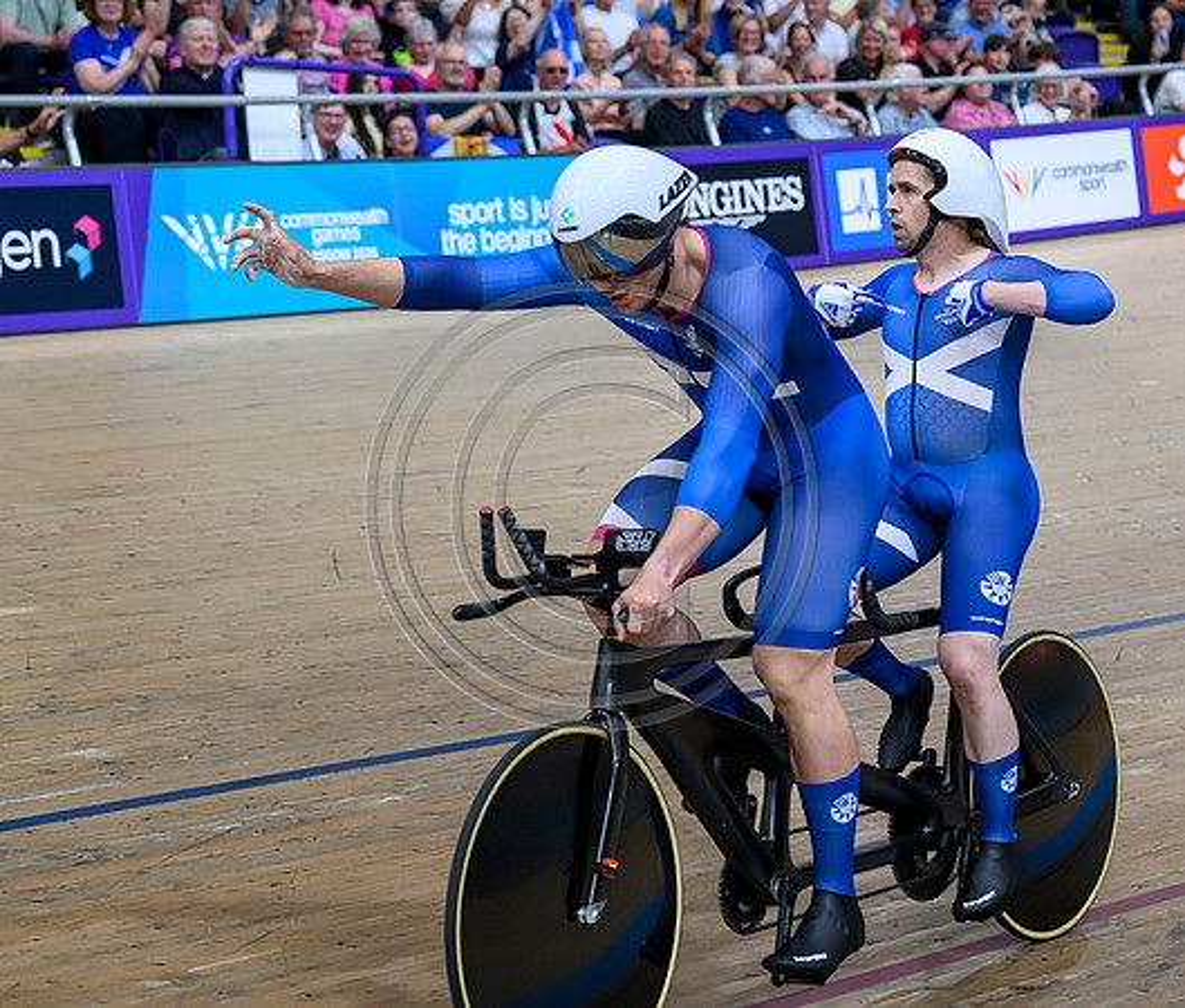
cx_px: 834
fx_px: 3243
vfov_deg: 17.7
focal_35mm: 90
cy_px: 452
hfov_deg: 20.6
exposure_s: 1/2500
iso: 4000
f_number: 3.5
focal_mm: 70
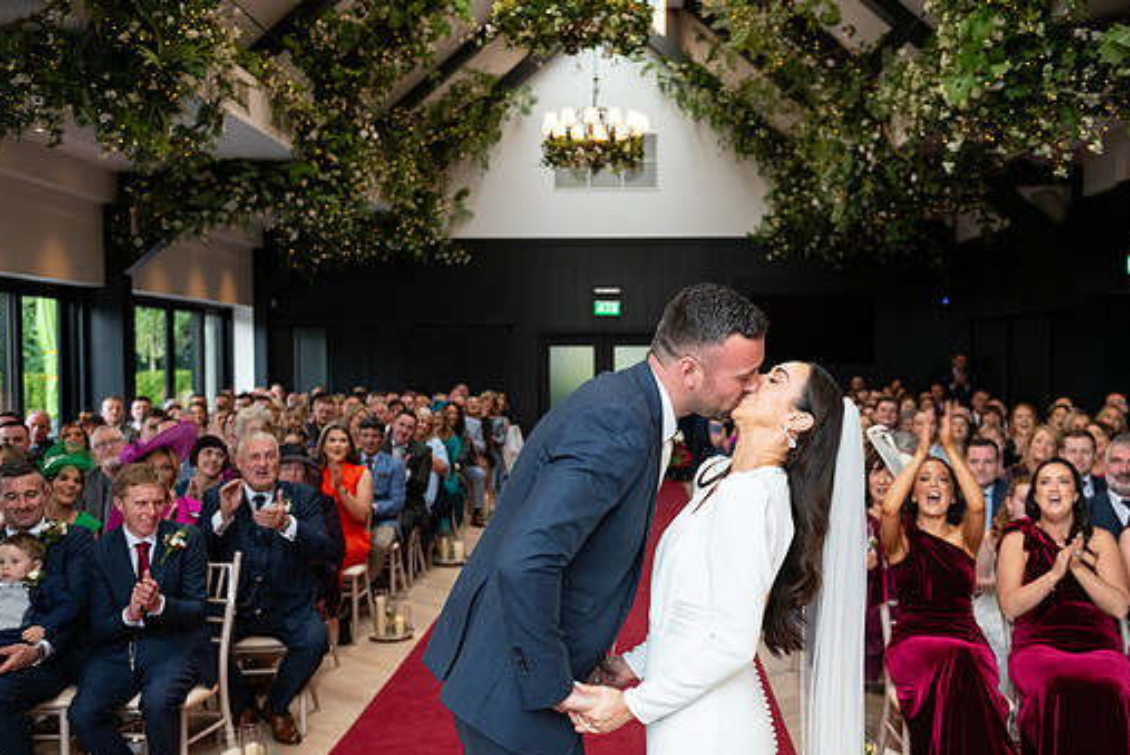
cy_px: 413
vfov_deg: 33.4
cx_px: 597
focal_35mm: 40
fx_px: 1257
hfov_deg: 48.4
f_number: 3.5
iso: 640
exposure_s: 1/160
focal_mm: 35
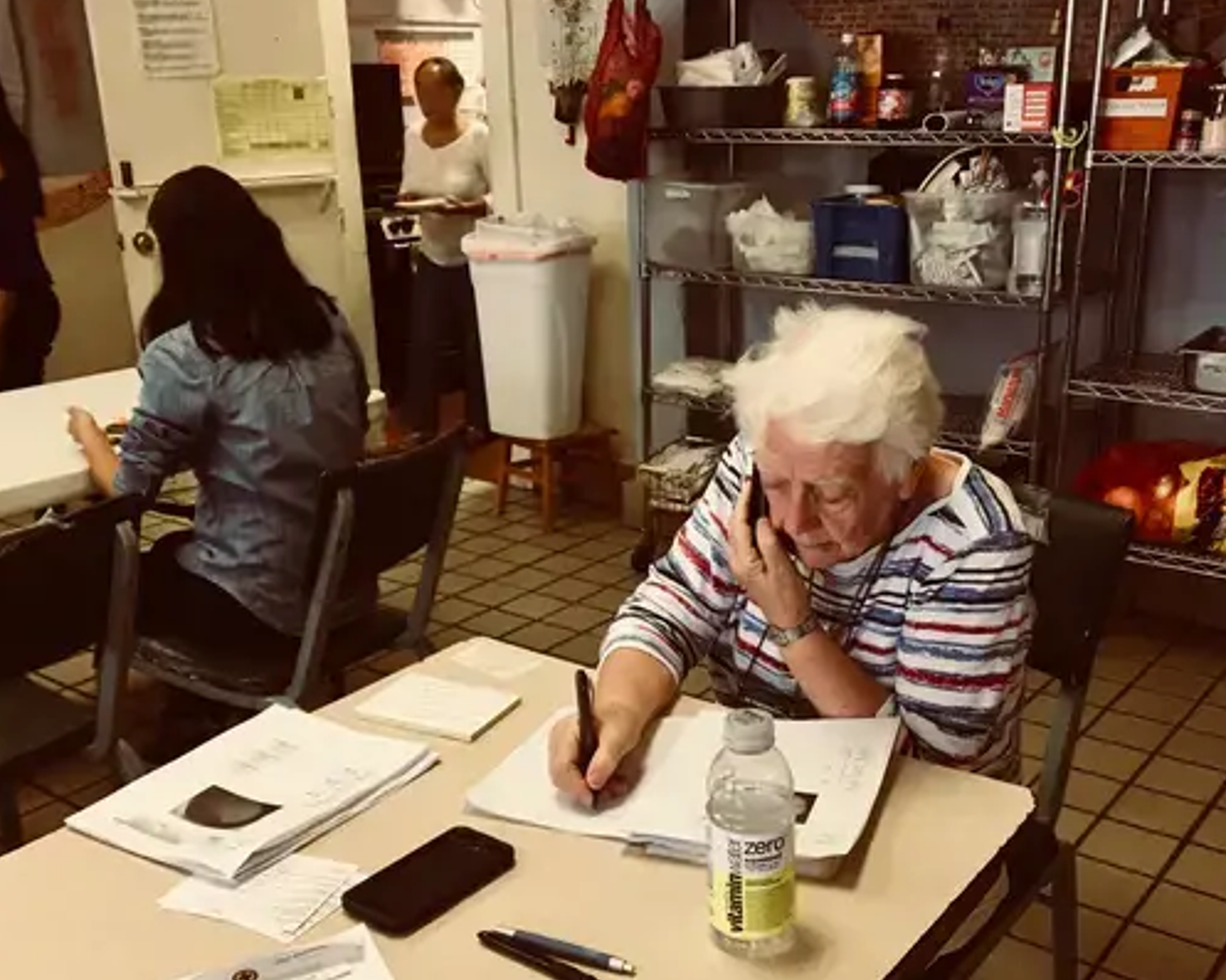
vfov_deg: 39.0
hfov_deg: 47.9
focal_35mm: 38
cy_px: 590
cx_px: 672
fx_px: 1378
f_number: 2.2
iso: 160
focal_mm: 4.15
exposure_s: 1/30
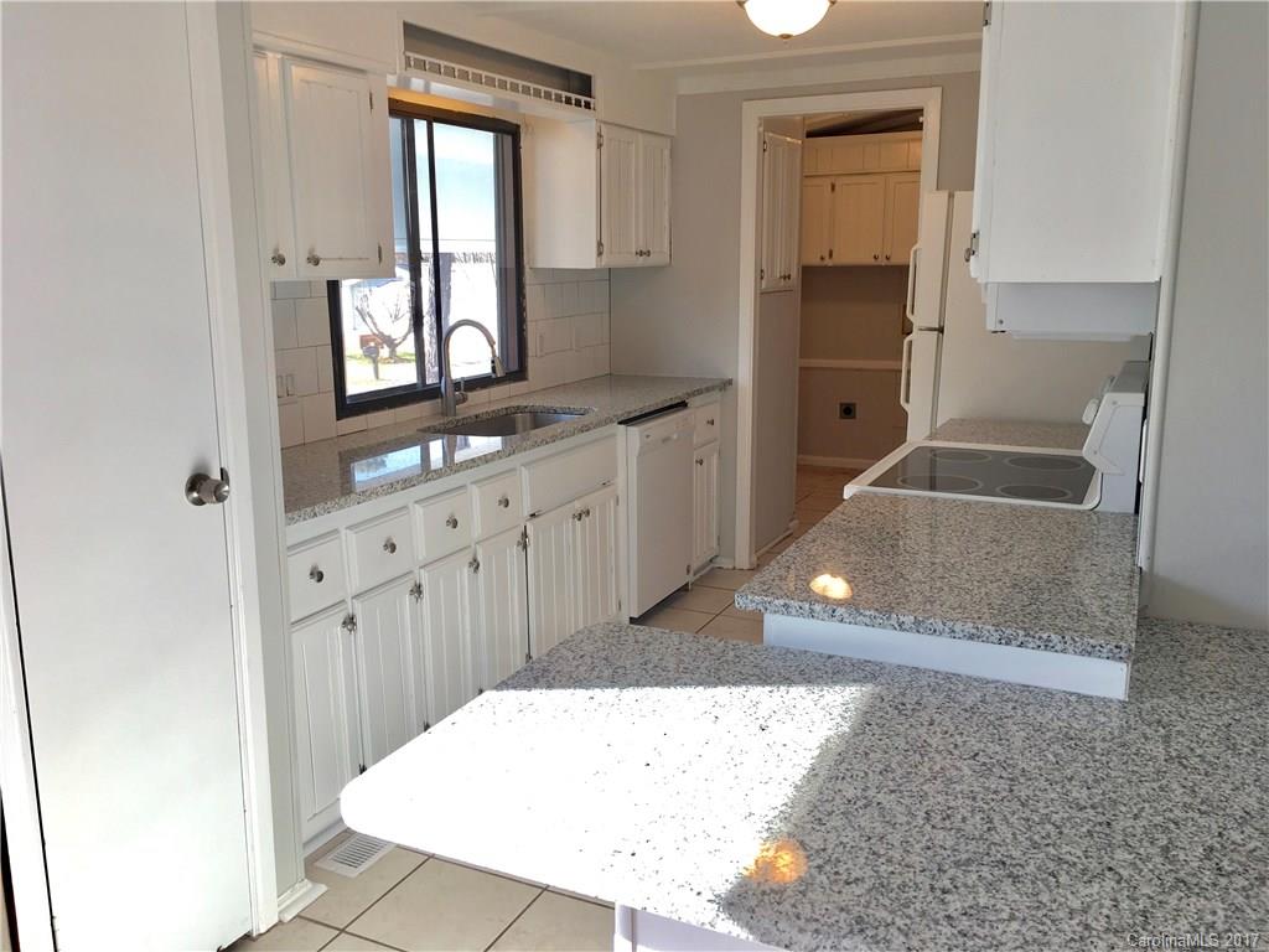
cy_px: 476
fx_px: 1063
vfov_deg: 48.2
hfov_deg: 61.7
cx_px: 634
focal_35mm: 29
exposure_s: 1/60
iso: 25
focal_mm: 4.15
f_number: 2.2
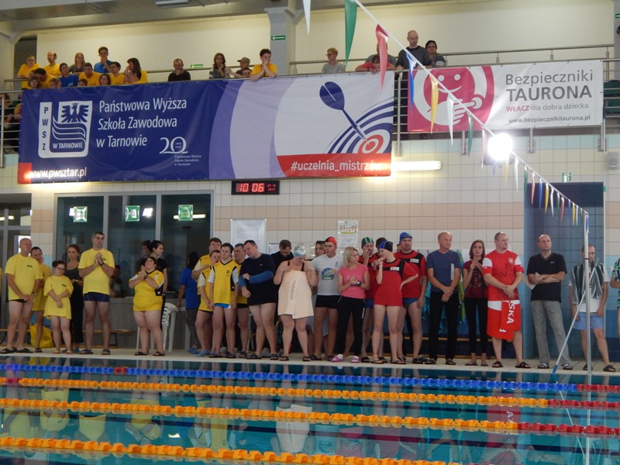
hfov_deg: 31.7
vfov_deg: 24.0
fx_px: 1093
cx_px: 310
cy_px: 232
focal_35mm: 61
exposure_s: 1/80
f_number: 4
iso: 400
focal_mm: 10.9
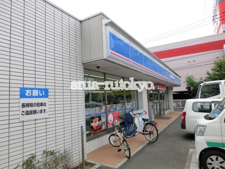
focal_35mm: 24
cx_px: 112
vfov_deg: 56.8
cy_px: 84
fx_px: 156
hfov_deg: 71.6
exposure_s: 1/640
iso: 80
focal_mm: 4.24
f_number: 3
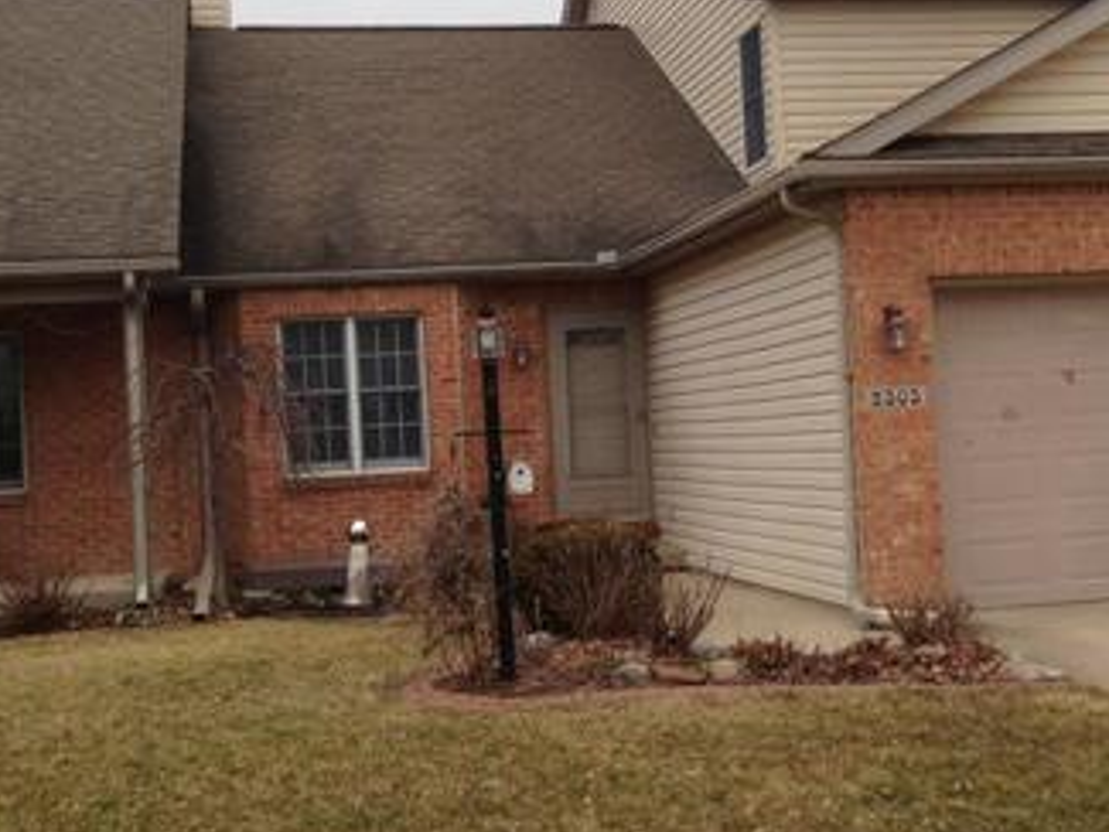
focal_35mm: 65
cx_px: 679
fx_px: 2083
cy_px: 358
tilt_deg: +0.7
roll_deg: +2.5
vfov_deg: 22.6
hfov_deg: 29.7
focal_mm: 4.12
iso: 50
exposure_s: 1/233
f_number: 2.4
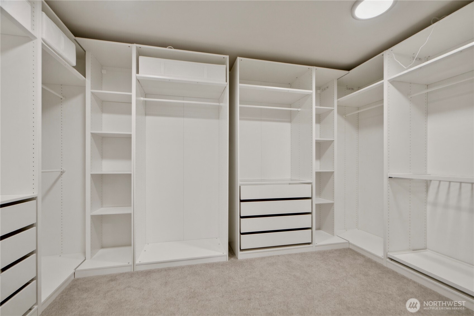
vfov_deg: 73.7
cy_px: 158
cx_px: 237
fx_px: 211
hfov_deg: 96.7
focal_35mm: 16
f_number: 9
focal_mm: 16
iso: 400
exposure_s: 1/4
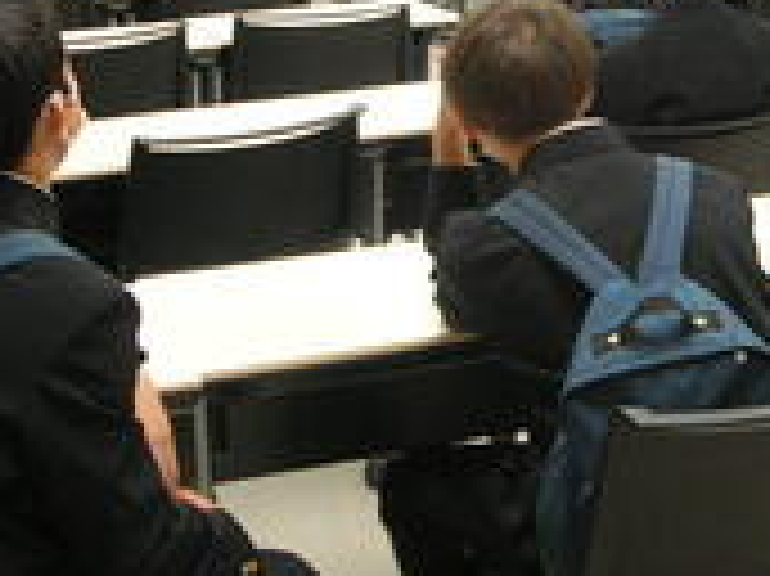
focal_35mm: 82
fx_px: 1823
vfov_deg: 17.9
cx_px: 572
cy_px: 216
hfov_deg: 23.6
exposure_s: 1/7
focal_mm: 5.8
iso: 50
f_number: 2.8
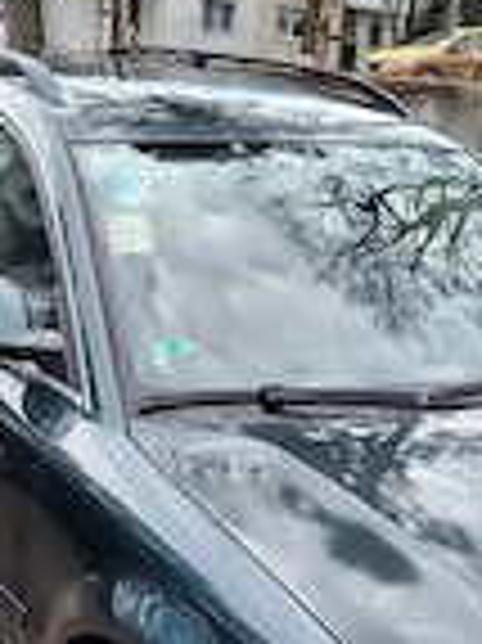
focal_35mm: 67
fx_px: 1246
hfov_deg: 21.8
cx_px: 311
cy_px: 473
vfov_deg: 28.6
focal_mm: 5.25
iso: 100
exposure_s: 1/455
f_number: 1.75
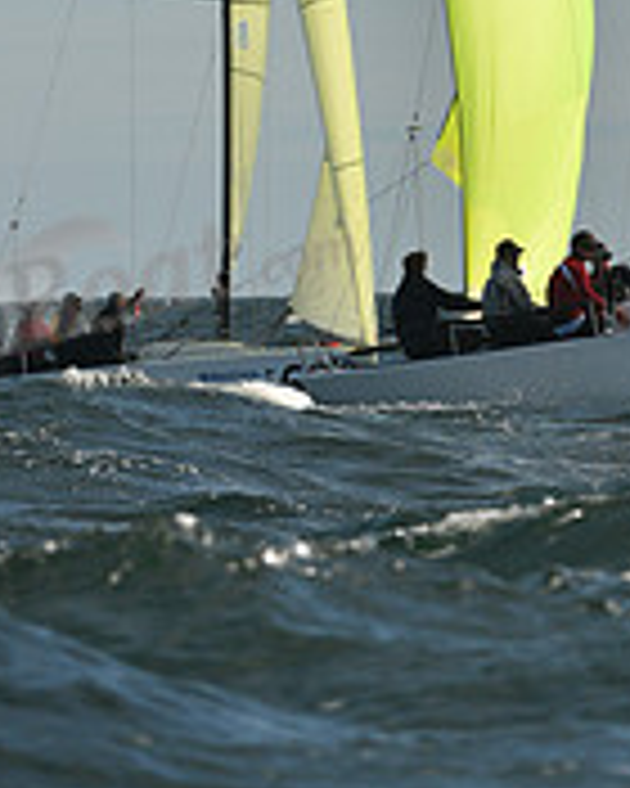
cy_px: -441
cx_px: 592
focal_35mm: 809
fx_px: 18855
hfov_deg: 1.9
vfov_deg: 2.4
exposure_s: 1/1250
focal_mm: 260
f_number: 8
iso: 250
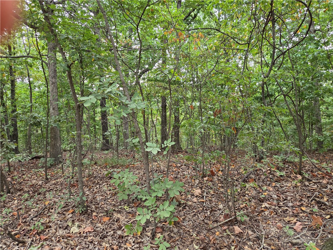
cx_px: 166
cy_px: 125
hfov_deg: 73.9
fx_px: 221
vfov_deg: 58.9
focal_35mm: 23
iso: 320
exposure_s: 1/120
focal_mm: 5.4
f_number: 1.8
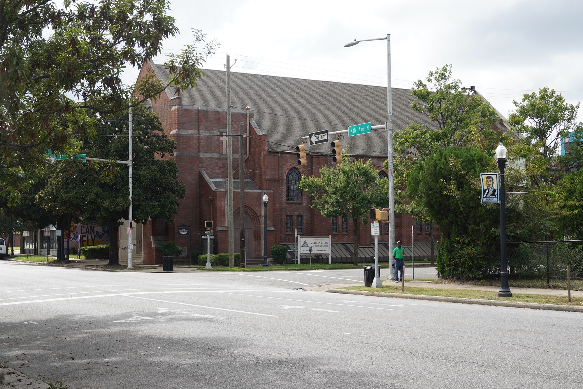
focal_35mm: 53
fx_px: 858
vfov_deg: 25.5
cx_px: 292
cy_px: 194
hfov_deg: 37.5
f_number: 11
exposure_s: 1/100
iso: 400
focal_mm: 53
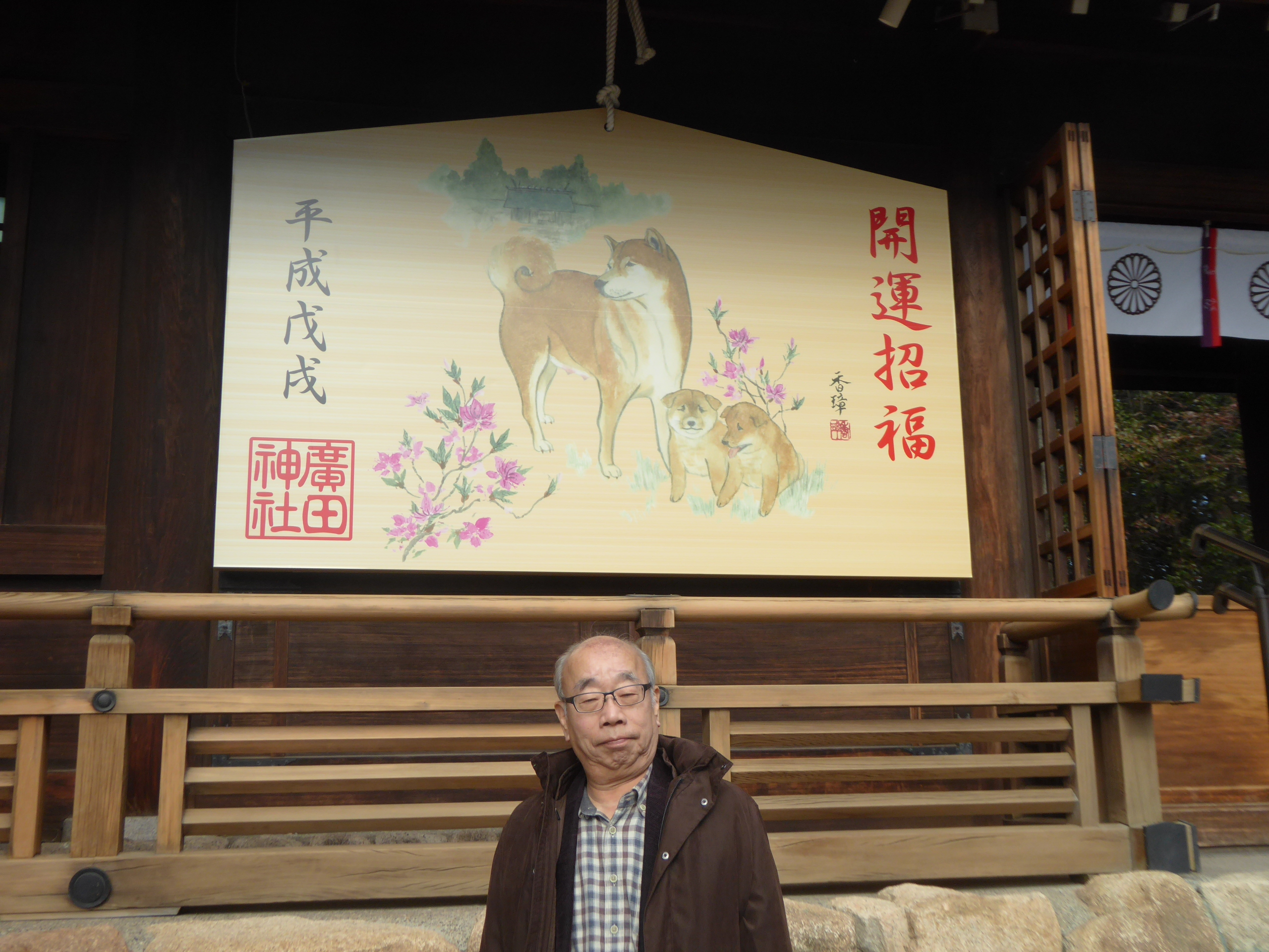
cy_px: 476
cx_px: 634
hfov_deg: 47.9
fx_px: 1430
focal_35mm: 39
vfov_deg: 36.8
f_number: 3.7
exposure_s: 1/400
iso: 100
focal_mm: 6.7
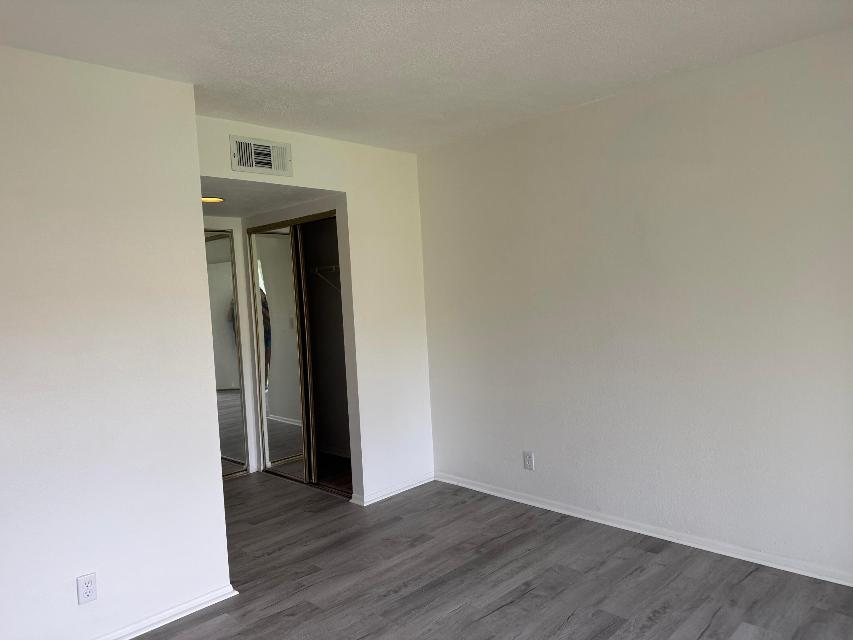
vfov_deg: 56.8
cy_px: 320
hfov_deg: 71.6
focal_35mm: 24
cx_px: 426
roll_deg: +3.4
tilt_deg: -3.3
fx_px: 591
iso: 200
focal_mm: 6.76
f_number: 1.78
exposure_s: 1/121
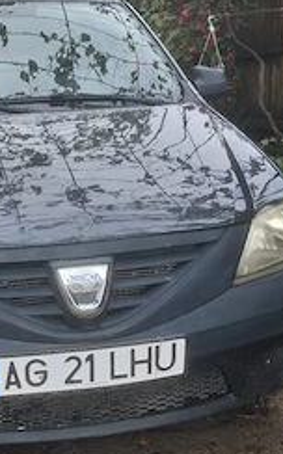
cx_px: 54
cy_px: 214
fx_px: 581
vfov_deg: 42.7
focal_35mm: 47
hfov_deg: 26.8
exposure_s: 1/179
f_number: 1.8
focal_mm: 4
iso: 25
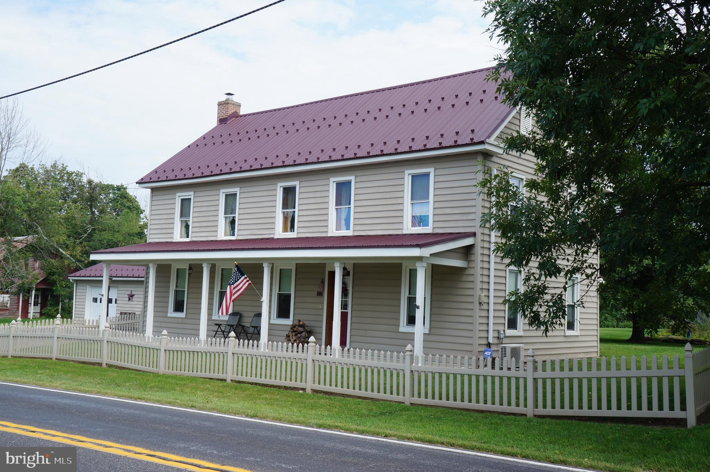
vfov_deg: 32.9
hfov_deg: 48.0
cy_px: 236
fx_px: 798
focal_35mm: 40
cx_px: 355
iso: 200
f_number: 13
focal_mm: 27
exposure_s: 1/125
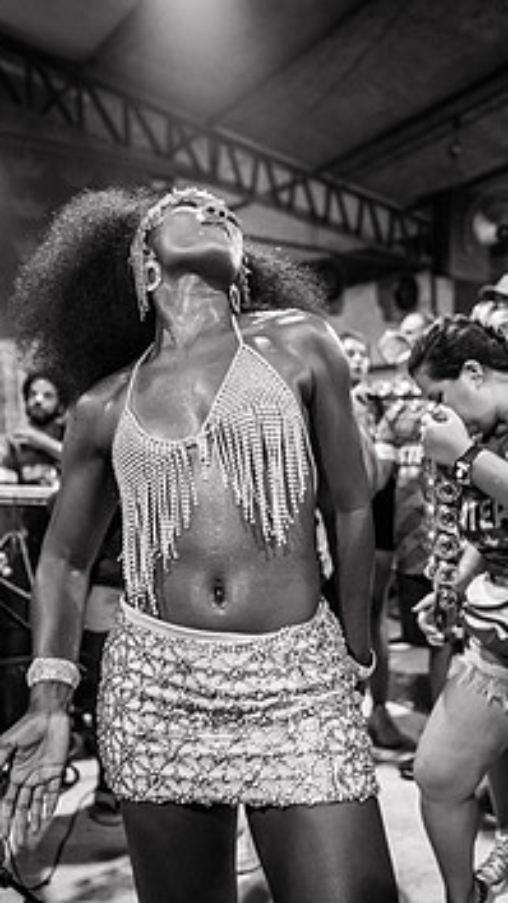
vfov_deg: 61.0
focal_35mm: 32
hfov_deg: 36.7
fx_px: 767
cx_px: 263
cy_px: 467
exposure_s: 1/320
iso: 1600
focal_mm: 24
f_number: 1.8
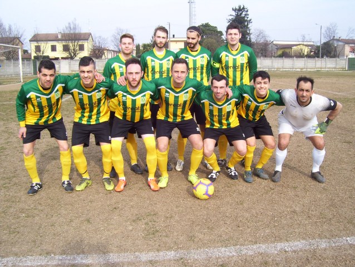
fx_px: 370
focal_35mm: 36
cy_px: 134
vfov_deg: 39.7
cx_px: 178
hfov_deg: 51.3
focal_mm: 6
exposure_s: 1/250
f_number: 4.8
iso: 80
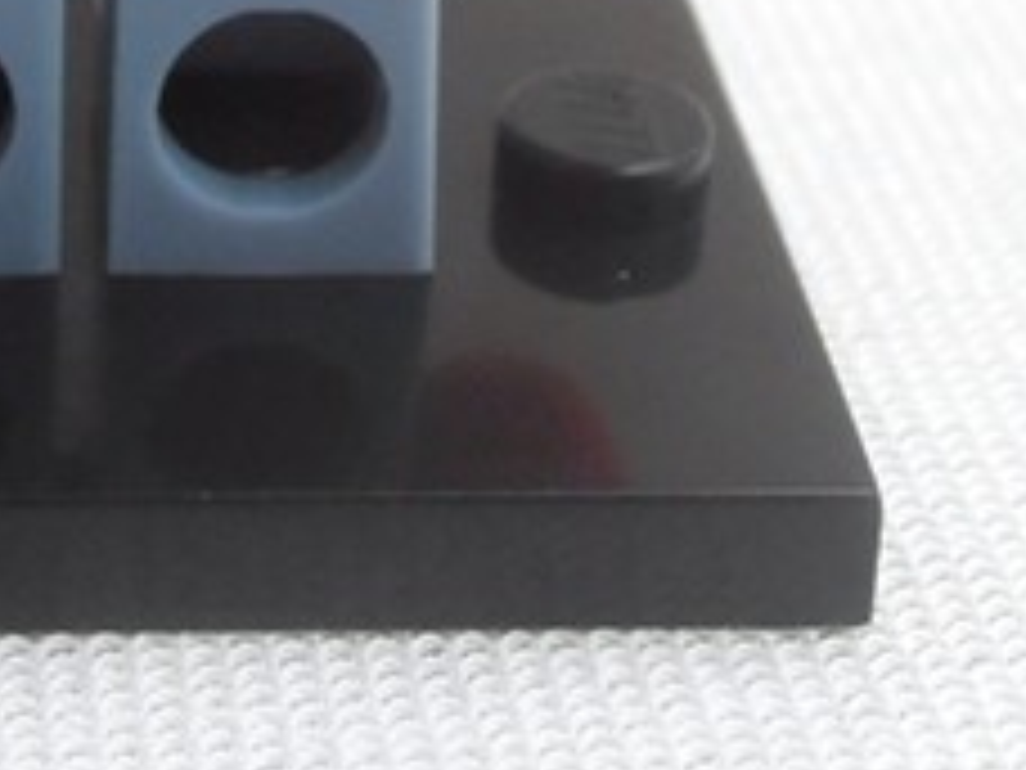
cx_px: 117
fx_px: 4327
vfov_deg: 9.6
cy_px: -637
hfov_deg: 13.4
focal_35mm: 146
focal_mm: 6.61
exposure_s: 1/100
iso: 80
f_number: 3.9
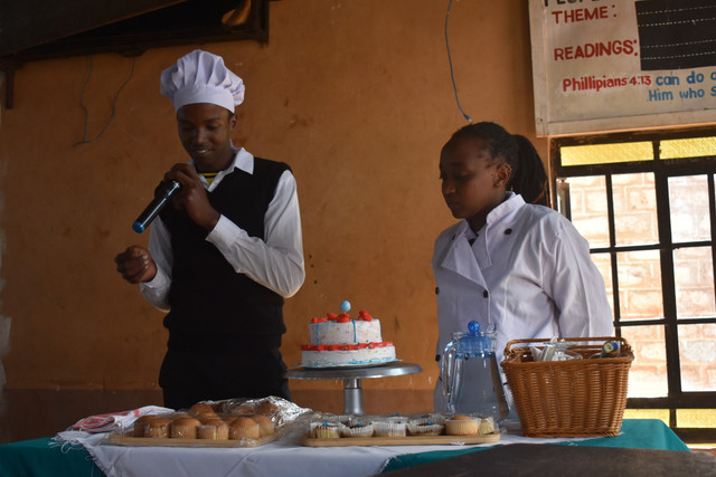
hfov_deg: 41.1
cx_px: 358
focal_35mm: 48
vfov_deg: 28.1
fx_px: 955
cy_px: 238
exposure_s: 1/250
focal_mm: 32
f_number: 4.5
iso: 720
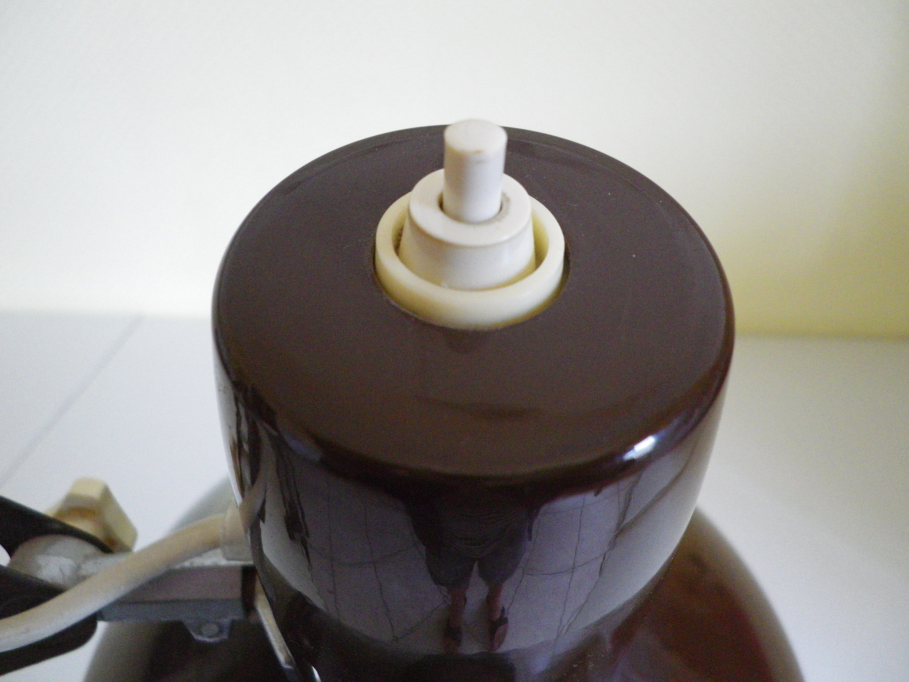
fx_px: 762
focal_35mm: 29
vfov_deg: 48.2
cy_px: 341
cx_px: 456
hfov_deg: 61.7
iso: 500
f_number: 2.6
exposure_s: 1/60
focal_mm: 4.9
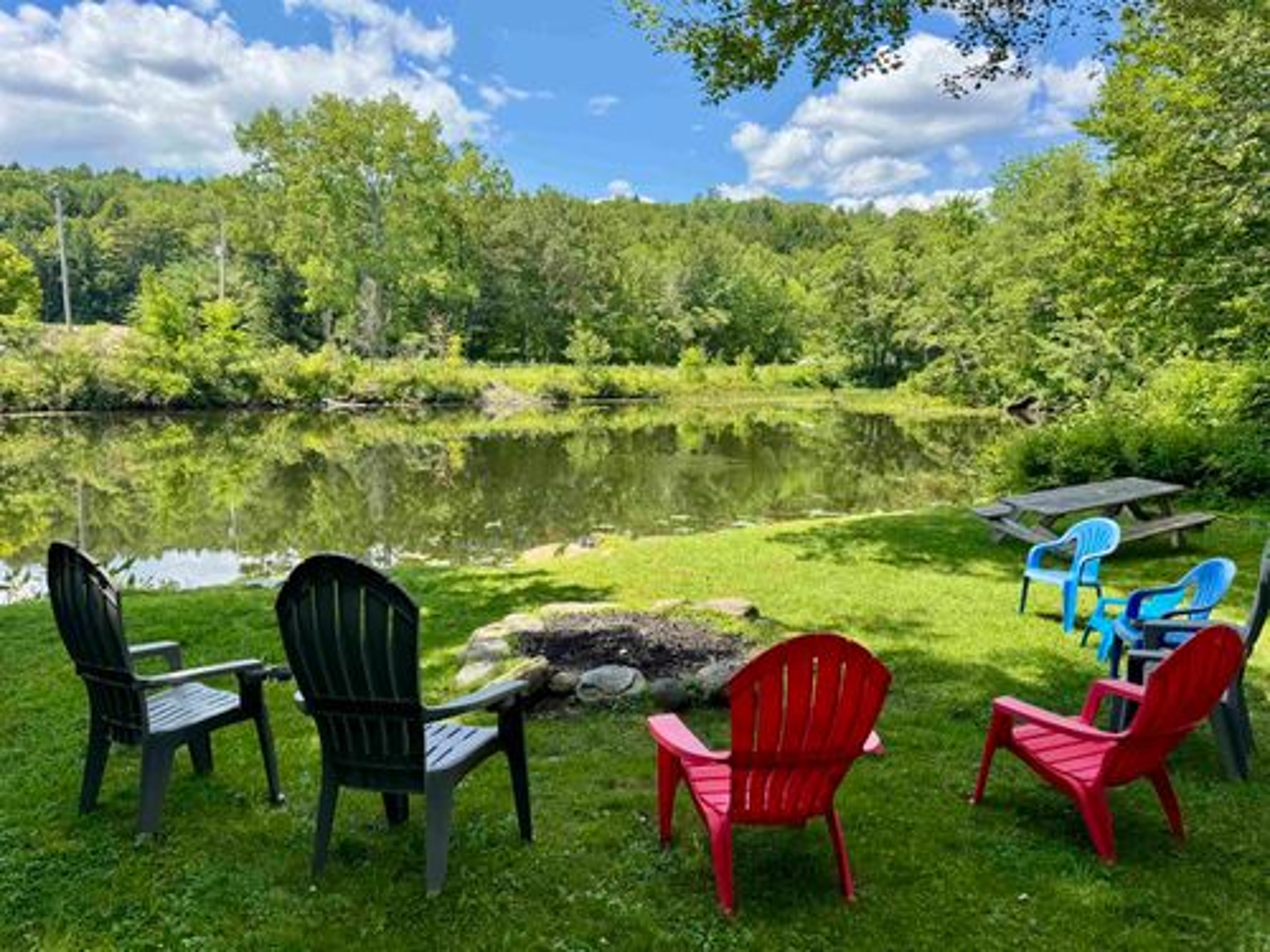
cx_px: 635
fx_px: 881
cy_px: 476
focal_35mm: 24
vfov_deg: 56.8
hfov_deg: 71.6
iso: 80
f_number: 1.78
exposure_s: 1/1425
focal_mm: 6.76
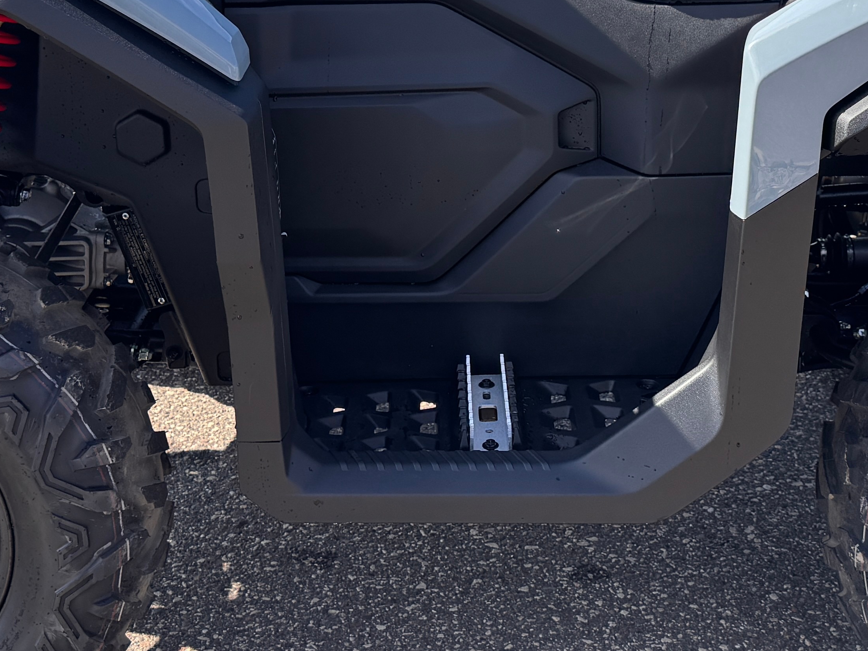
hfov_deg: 31.2
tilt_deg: -16.7
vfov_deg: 23.2
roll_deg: +0.0
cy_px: 104
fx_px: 1555
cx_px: 489
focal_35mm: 62
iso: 80
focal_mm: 6.76
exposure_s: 1/1456
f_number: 1.78
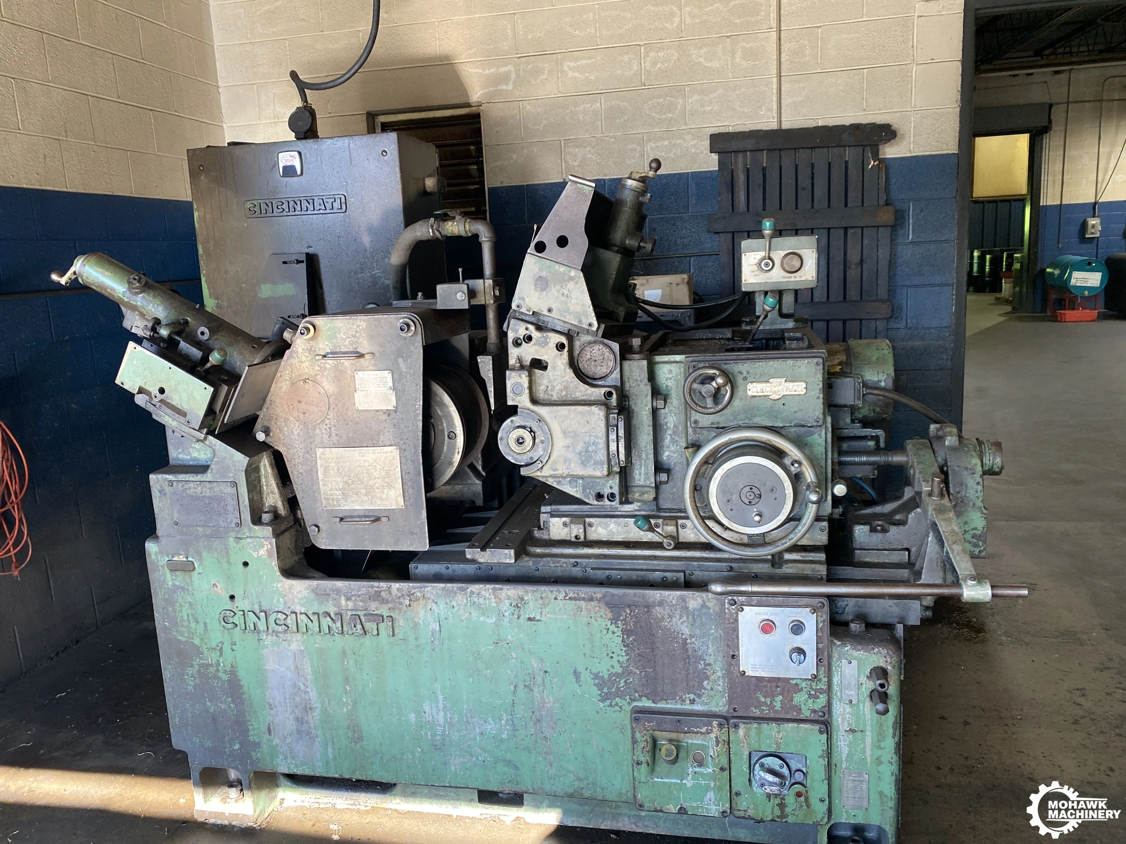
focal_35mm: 26
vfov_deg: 53.1
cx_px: 563
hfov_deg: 67.3
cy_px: 422
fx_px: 846
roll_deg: +3.7
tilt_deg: -9.2
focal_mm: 4.25
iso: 125
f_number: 1.8
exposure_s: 1/108
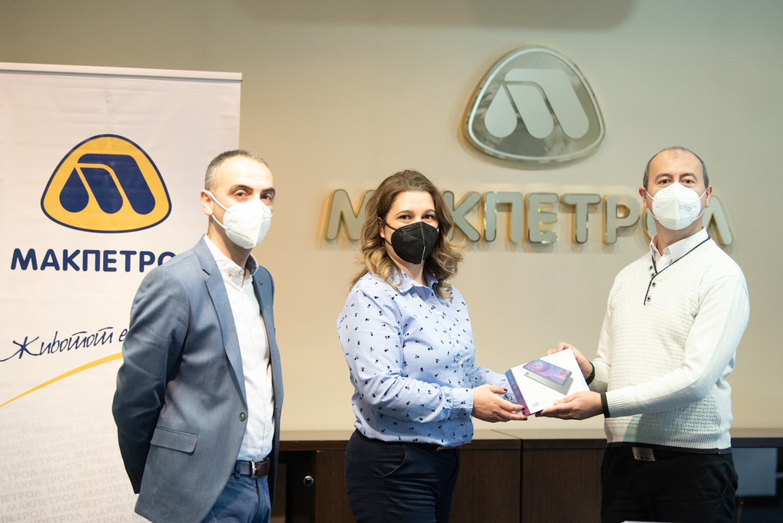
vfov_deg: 13.3
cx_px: 415
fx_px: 2241
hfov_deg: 19.8
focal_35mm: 103
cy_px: 285
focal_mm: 82
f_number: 3.2
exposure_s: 1/200
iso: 2000
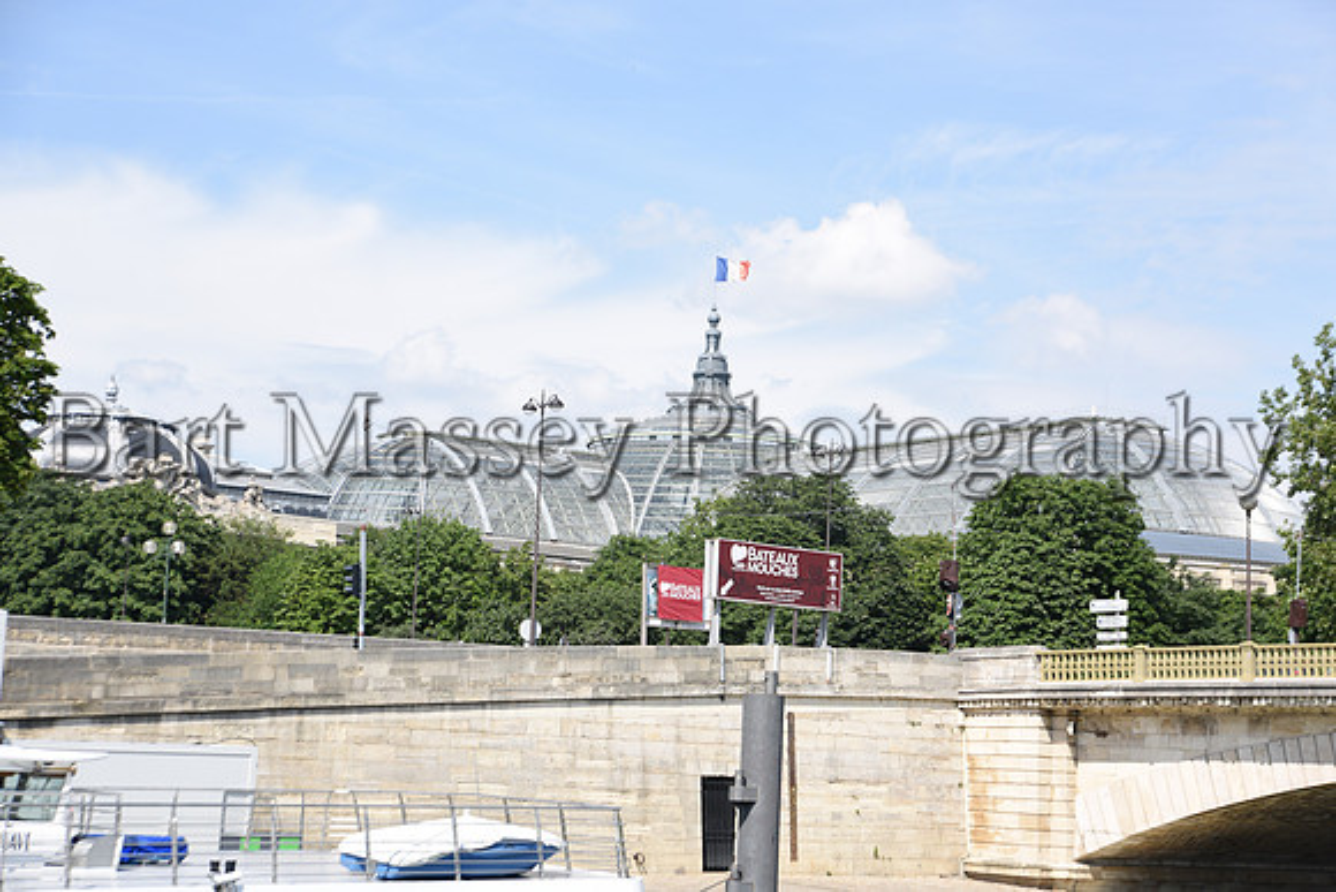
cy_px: 446
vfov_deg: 20.6
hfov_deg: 30.5
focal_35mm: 66
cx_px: 668
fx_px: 2450
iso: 64
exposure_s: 1/200
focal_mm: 66
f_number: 7.1
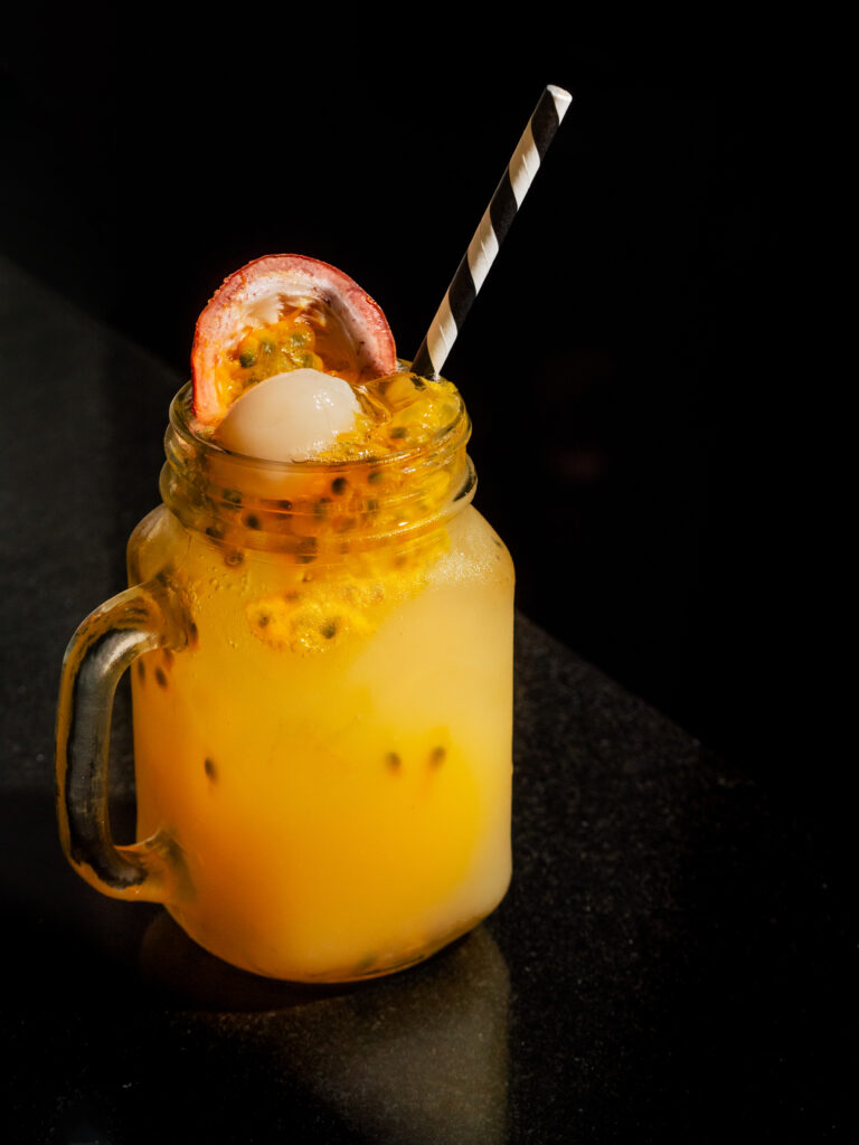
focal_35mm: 120
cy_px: 572
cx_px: 430
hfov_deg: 12.3
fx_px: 3970
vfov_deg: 16.4
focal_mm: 60
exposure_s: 1/60
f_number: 5
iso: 400
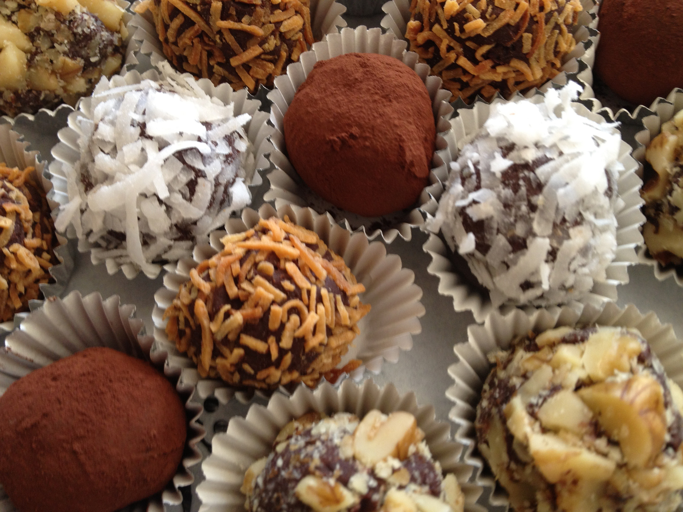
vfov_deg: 40.7
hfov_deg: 52.6
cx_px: 342
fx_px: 691
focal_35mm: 35
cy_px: 256
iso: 100
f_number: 2.4
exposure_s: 1/20
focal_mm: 4.28
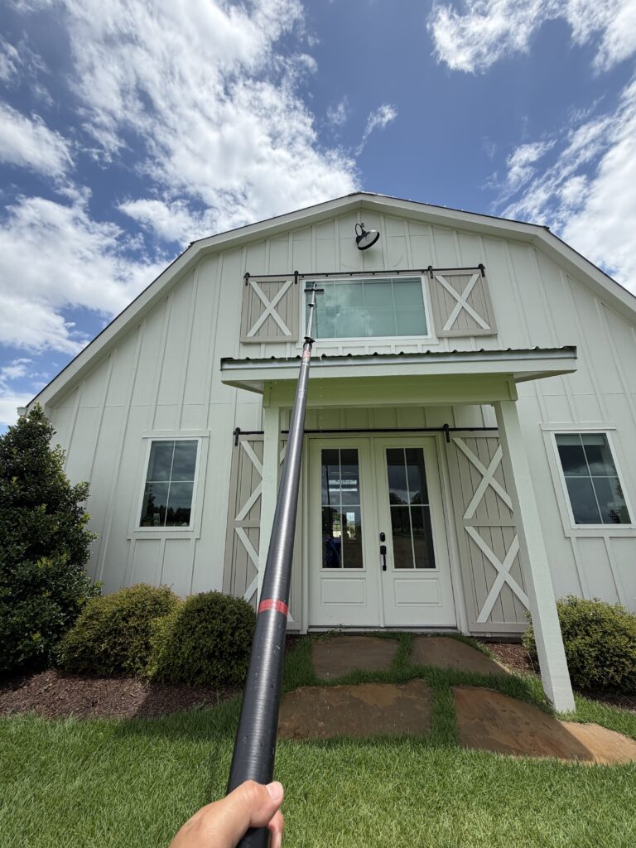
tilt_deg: +17.6
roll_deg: -0.7
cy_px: 424
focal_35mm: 14
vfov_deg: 102.1
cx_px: 318
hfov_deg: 85.7
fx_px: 343
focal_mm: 2.22
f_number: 2.2
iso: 20
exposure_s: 1/1050
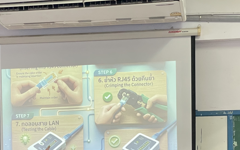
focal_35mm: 126
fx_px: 824
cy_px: 164
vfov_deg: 10.3
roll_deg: +0.4
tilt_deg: +1.5
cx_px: 38
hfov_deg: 16.4
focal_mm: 6
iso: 250
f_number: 2
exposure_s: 1/50
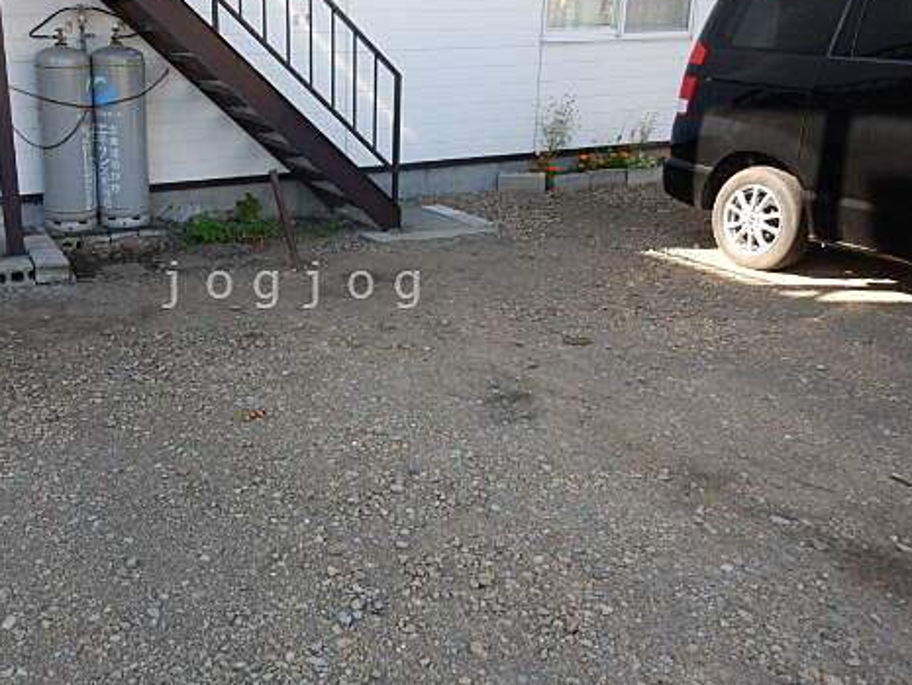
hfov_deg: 54.1
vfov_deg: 42.8
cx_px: 296
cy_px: 285
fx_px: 870
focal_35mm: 33
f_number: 2.8
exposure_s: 1/250
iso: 125
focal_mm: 4.3
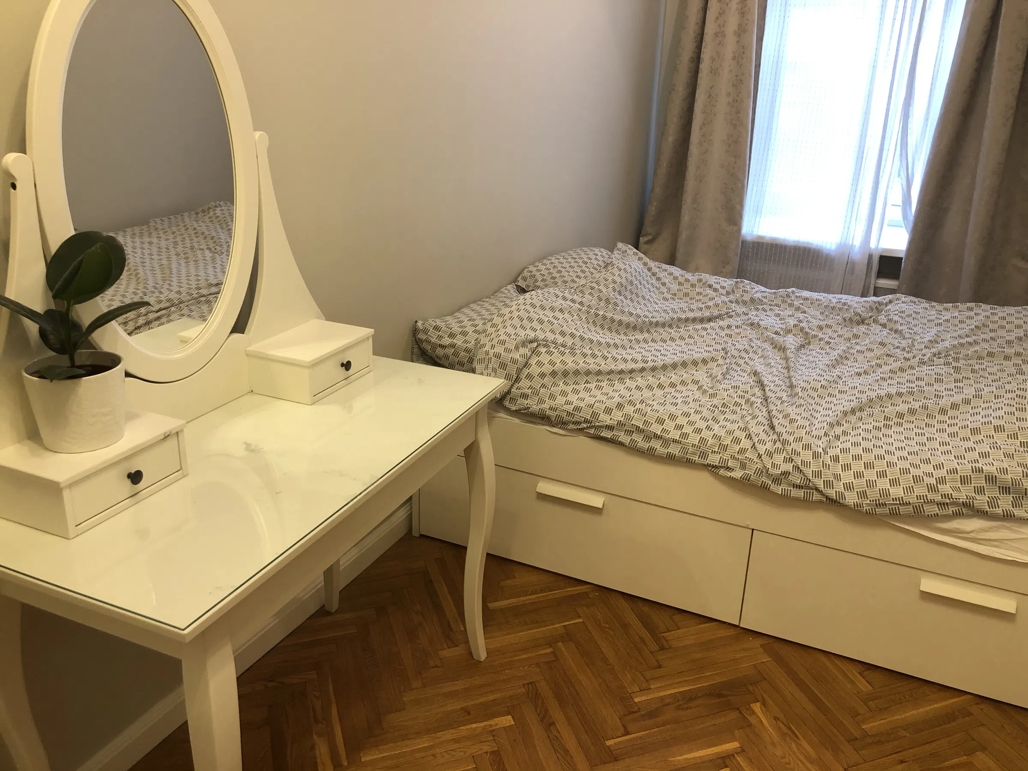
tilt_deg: -19.1
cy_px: 386
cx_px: 514
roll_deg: -1.8
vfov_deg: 49.7
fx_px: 832
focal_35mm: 28
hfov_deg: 63.4
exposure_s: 1/20
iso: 32
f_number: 1.8
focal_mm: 3.99
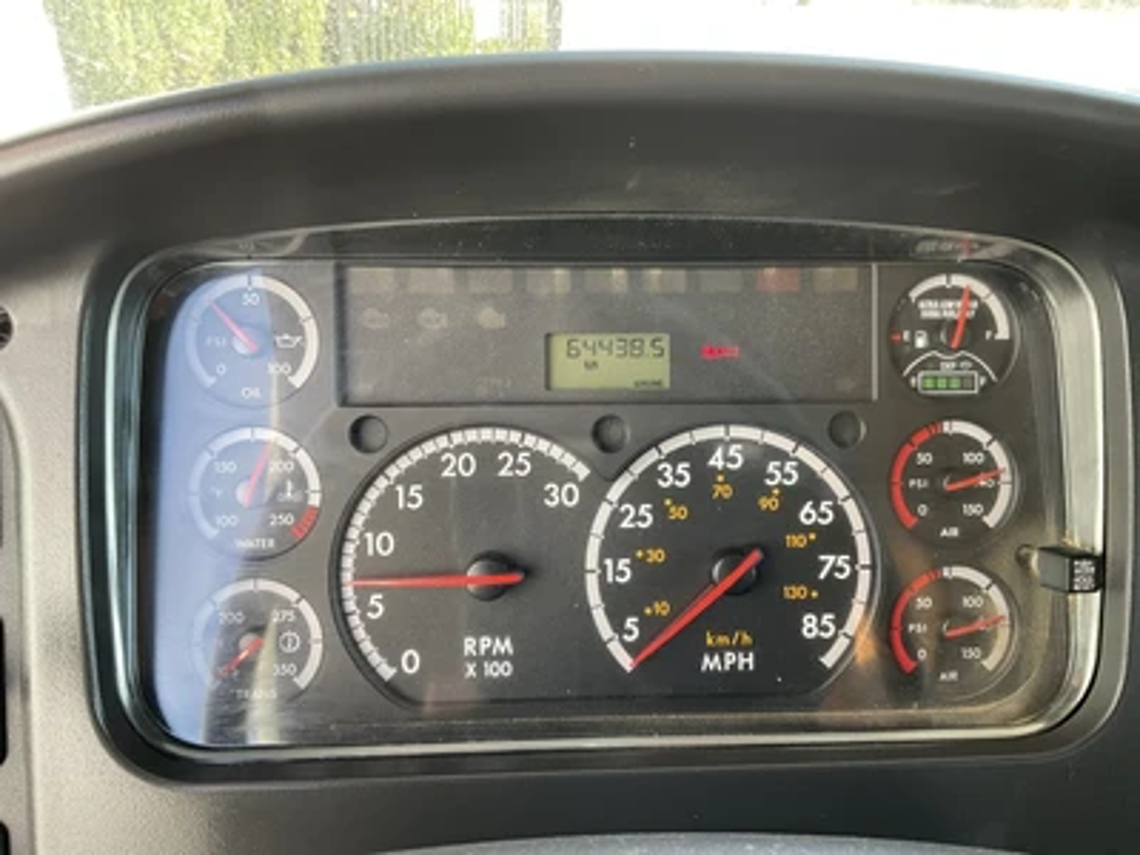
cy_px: 428
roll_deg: -3.3
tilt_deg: -26.2
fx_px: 955
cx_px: 570
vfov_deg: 48.2
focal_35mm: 29
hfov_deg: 61.7
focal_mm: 3
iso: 50
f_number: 1.8
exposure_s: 1/122
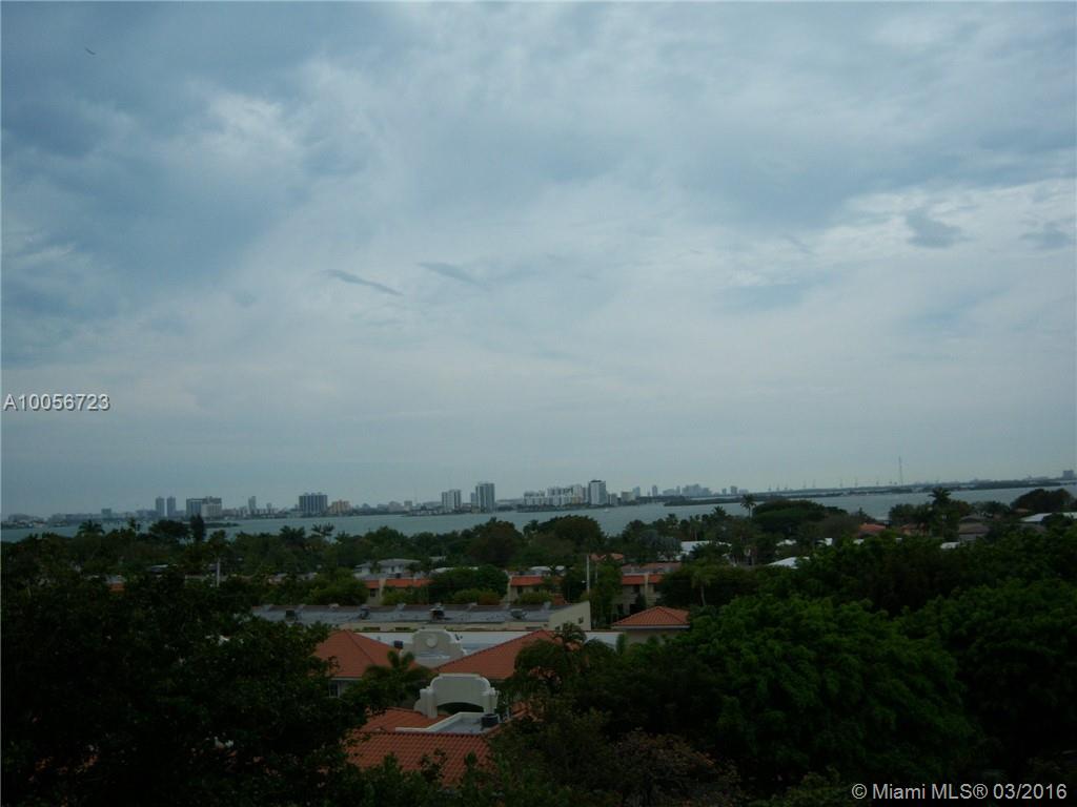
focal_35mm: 36
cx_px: 538
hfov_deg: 51.4
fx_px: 1120
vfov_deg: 39.7
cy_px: 404
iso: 80
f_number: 2.8
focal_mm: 7.5
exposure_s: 1/800
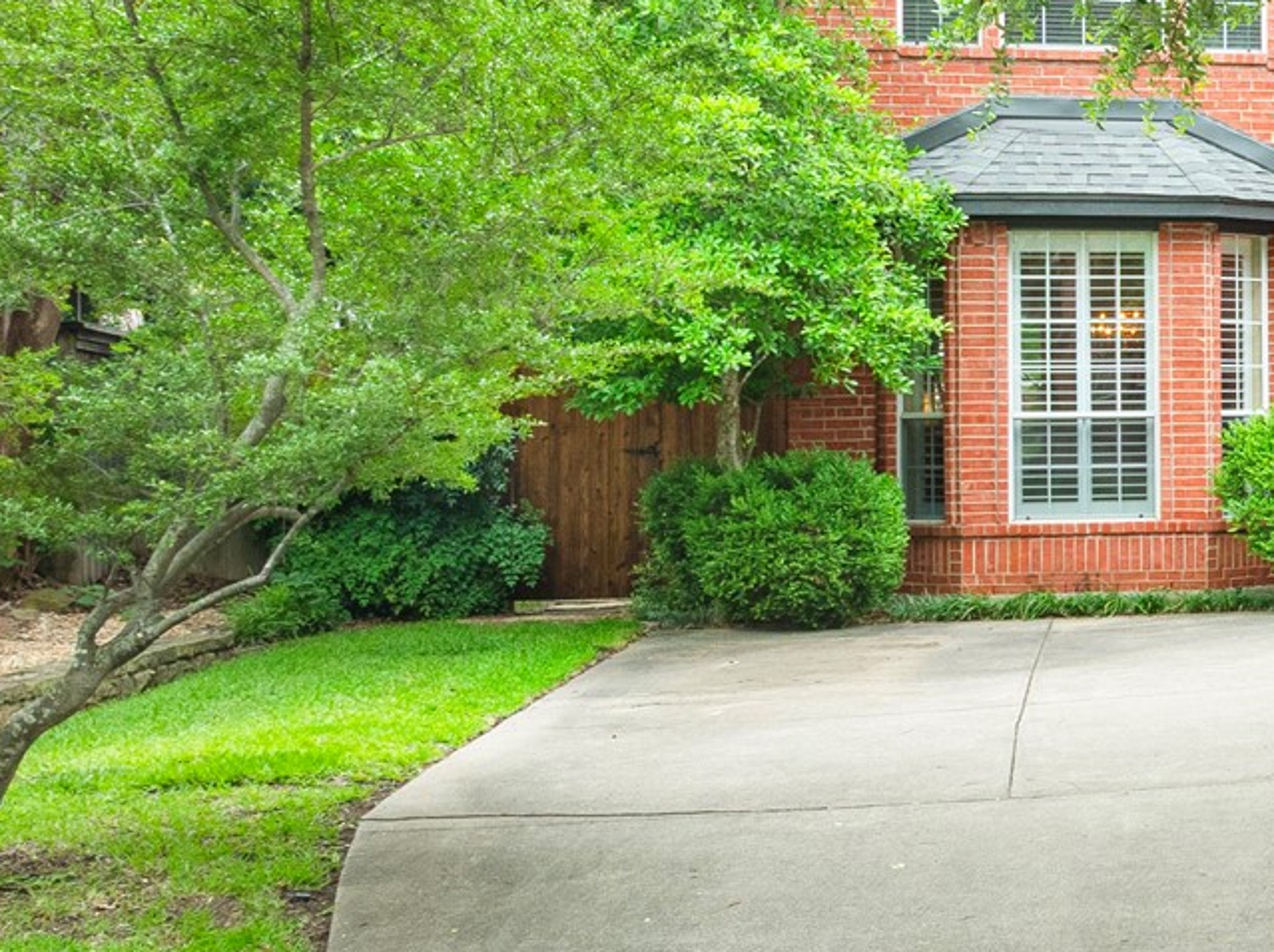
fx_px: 2831
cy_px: 416
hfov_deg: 21.7
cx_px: 1841
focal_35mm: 77
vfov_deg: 19.1
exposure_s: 1/50
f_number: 7.1
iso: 100
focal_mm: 12.29
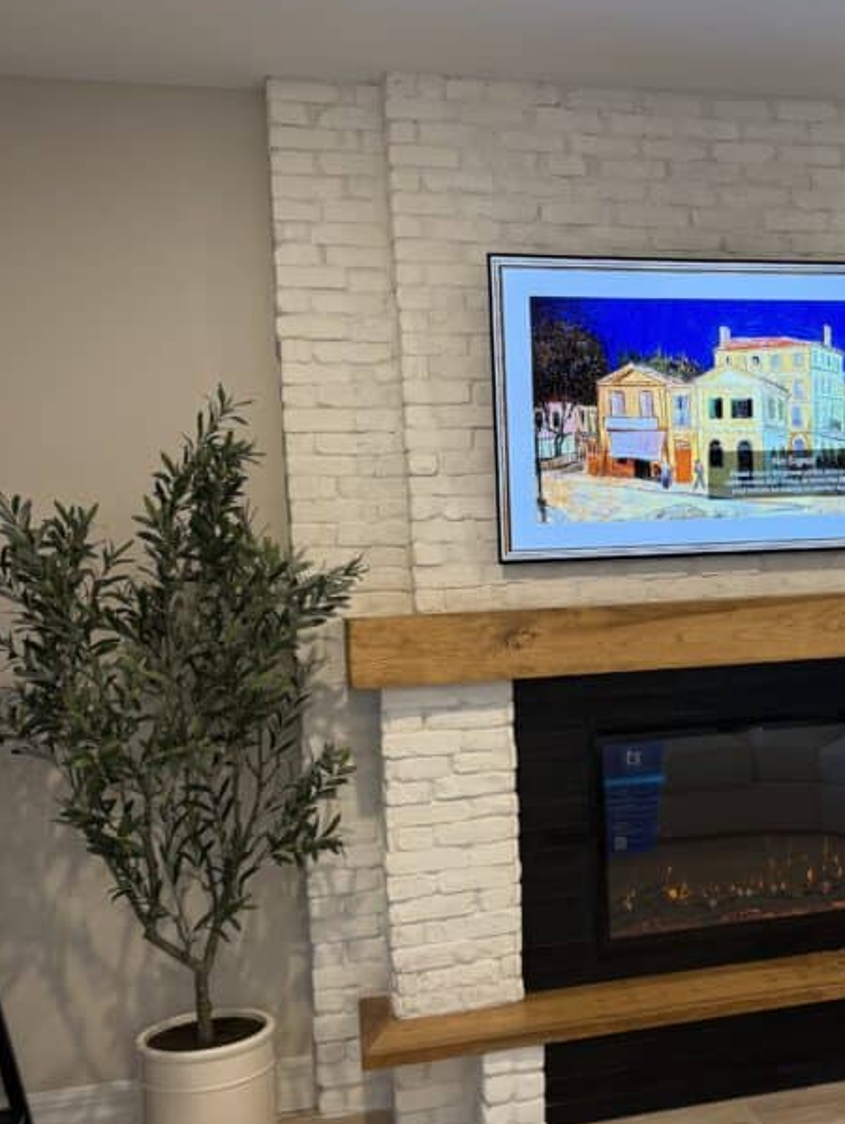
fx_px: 1333
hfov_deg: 33.9
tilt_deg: -2.1
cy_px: 612
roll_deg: +2.4
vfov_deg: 45.7
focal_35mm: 41
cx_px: 702
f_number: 1.78
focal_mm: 6.76
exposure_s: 1/60
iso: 125
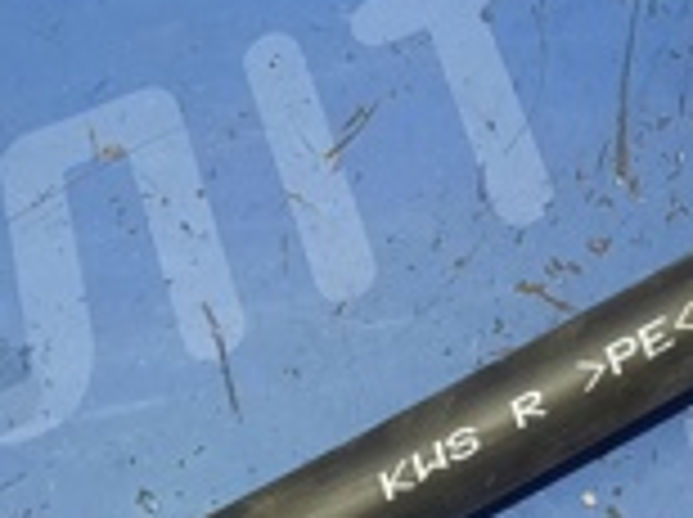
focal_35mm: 104
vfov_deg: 14.2
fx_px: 2079
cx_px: 495
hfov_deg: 18.8
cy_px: 221
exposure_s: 1/33
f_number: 2
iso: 320
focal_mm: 4.6
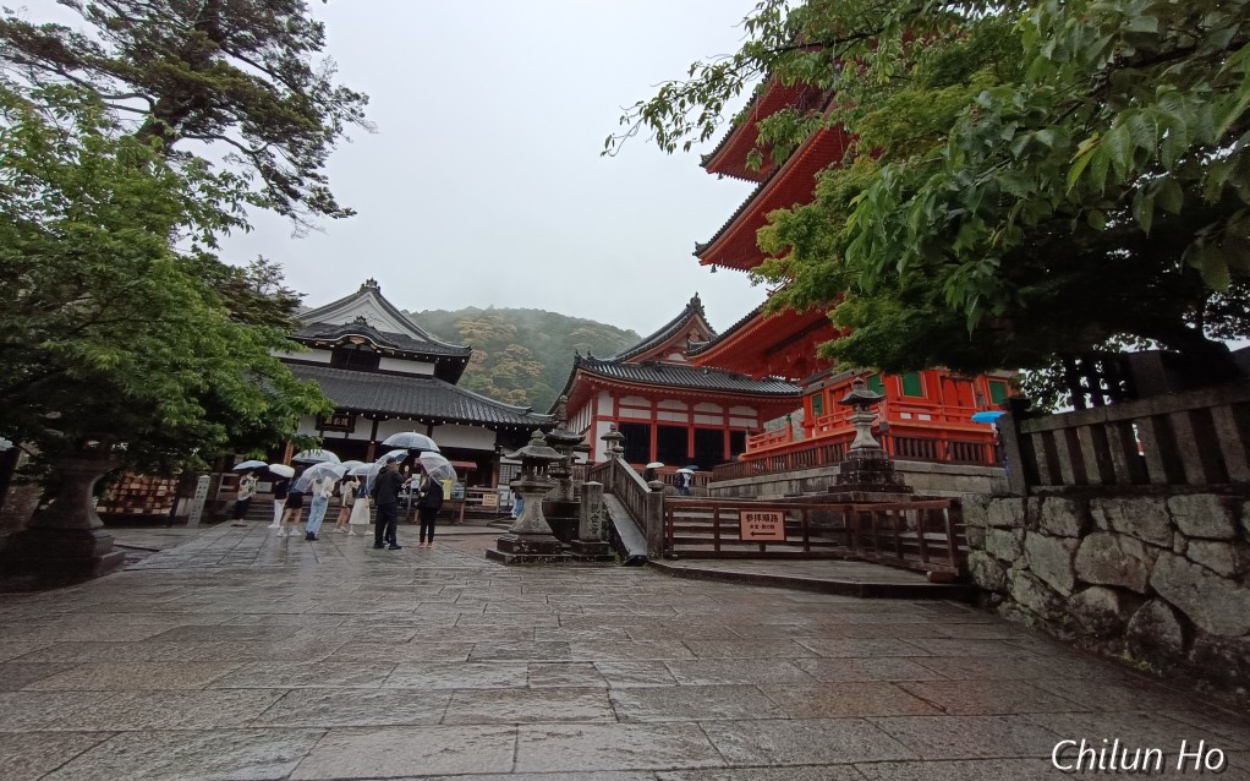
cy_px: 329
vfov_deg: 67.5
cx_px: 625
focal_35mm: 17
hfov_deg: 94.4
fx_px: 579
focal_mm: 1.66
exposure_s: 1/182
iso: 50
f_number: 2.2
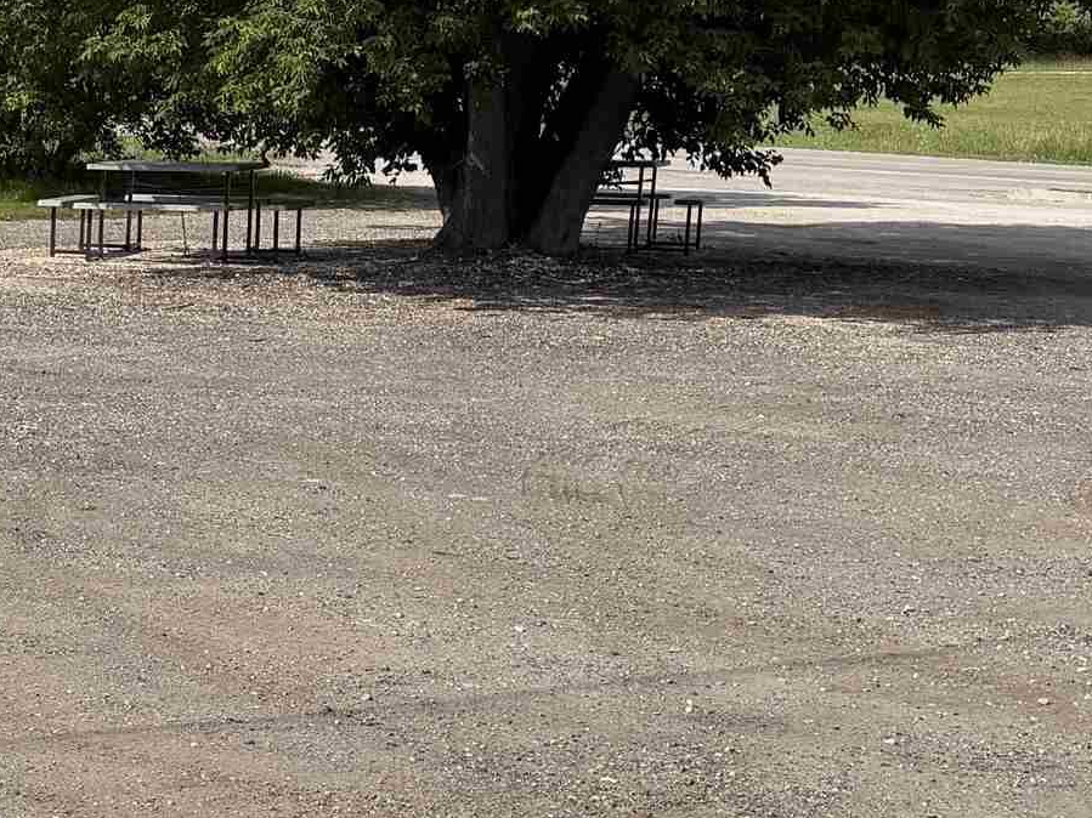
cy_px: 461
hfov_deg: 21.6
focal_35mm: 82
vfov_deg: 18.0
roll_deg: +0.2
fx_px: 2586
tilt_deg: -11.4
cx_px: -324
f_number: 1.78
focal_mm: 6.76
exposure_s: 1/6173
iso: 80
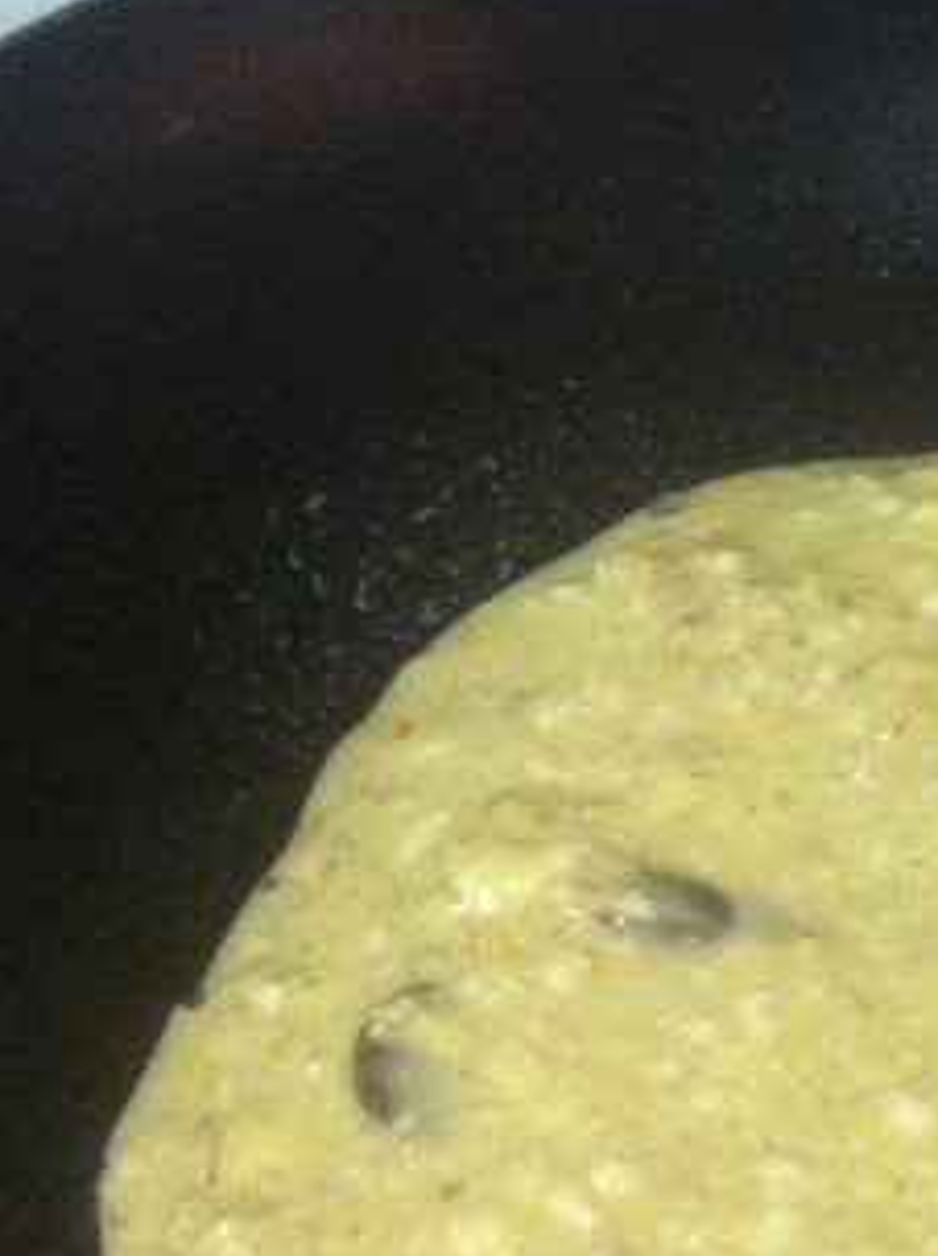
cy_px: 277
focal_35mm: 118
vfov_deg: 16.6
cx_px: 979
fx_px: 4275
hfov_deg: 12.3
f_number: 2.8
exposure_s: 1/15
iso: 200
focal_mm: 3.85
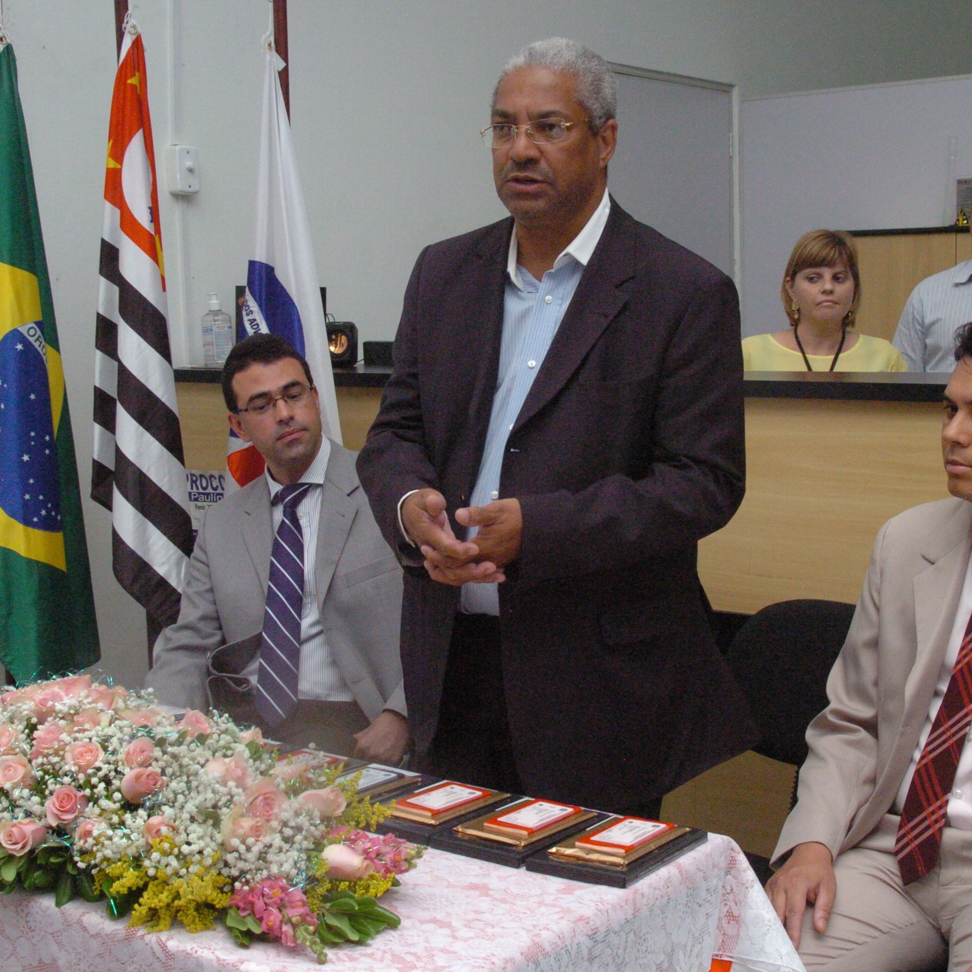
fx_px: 1620
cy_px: 484
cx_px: 524
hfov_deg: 33.4
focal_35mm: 51
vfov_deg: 33.4
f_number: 9
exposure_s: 1/250
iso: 1600
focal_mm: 26
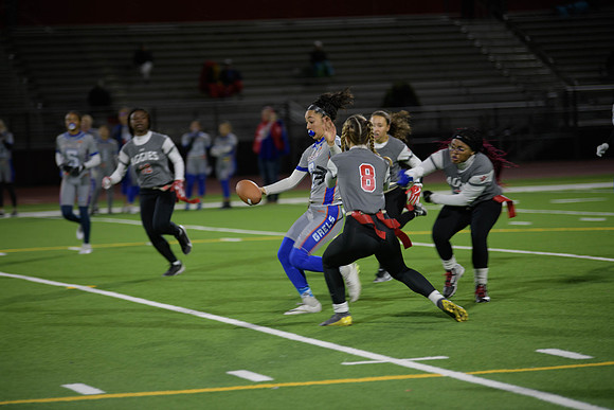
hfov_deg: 12.4
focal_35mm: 165
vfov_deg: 8.3
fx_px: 2815
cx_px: 307
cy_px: 205
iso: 720
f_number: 2.8
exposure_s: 1/200
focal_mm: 165
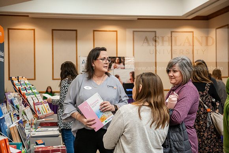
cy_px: 76
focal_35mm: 50
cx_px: 114
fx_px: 318
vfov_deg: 27.0
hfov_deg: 39.6
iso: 2000
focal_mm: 50
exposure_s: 1/125
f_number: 3.2
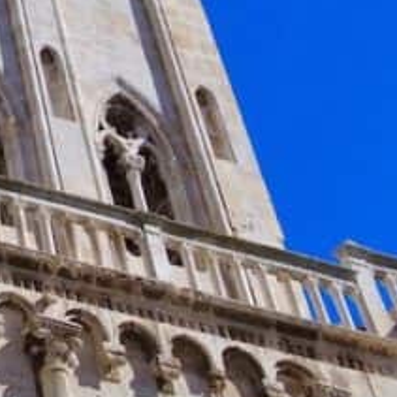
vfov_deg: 15.4
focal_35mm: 111
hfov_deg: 14.3
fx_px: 1440
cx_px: -250
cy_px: 1
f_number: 9.5
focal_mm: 18
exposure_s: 1/500
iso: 200
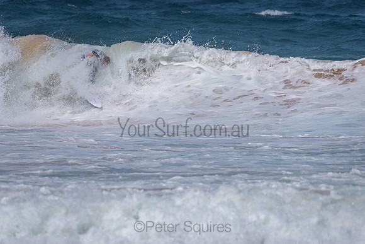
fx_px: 6220
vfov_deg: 2.2
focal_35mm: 613
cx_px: 149
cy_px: 105
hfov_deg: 3.4
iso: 72
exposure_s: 1/2000
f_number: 5.6
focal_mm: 500
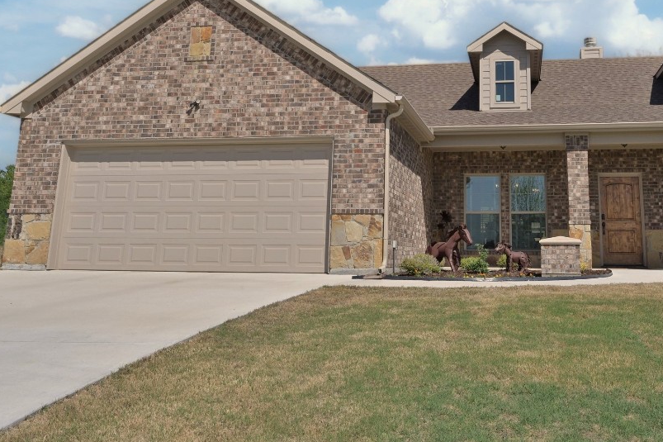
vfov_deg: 39.2
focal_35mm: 33
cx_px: 428
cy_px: 130
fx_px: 608
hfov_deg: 56.3
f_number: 13
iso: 200
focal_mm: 23
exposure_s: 1/640
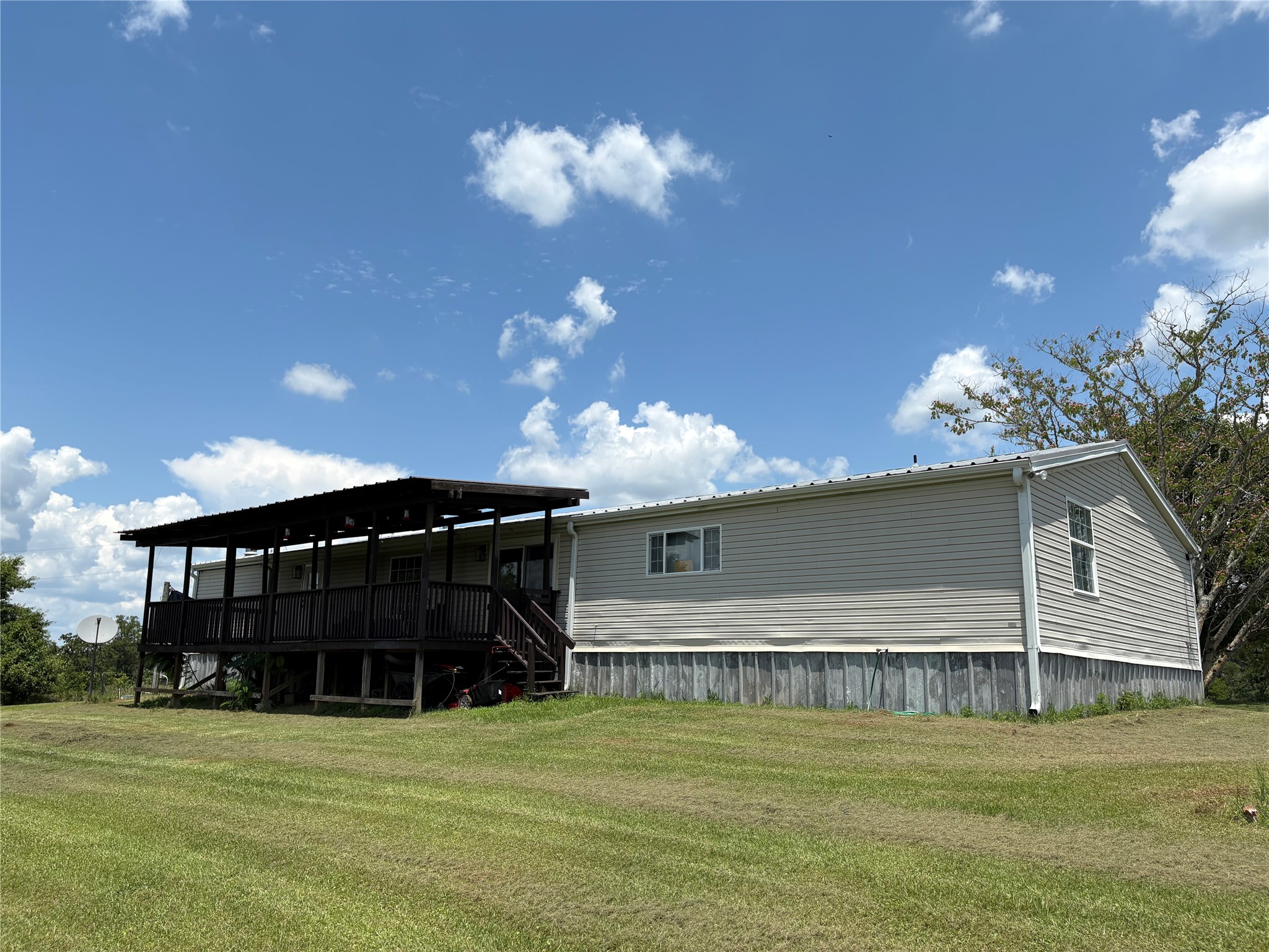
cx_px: 634
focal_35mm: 26
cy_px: 476
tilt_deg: +12.3
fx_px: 953
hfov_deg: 67.3
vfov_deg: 53.1
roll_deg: -1.2
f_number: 1.6
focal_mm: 5.96
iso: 50
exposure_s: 1/4608
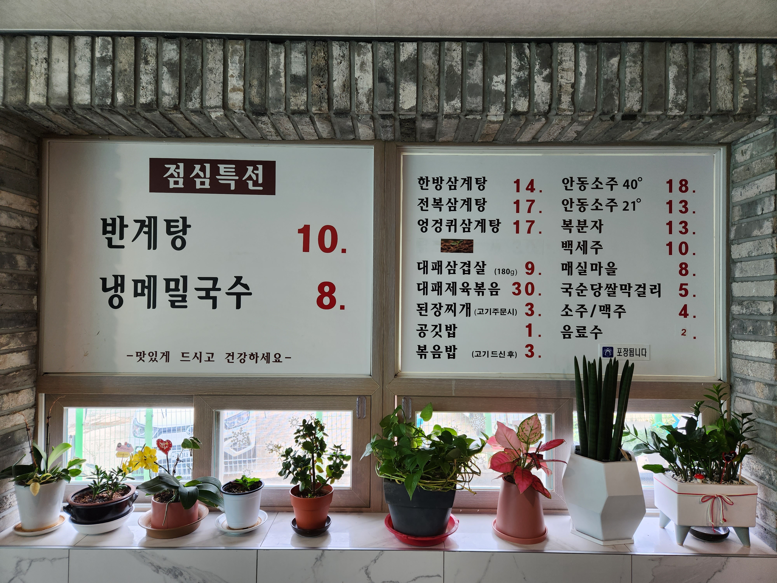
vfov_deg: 58.9
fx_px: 516
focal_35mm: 23
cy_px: 292
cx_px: 388
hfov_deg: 73.9
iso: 64
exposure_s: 1/120
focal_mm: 5.4
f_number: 1.8
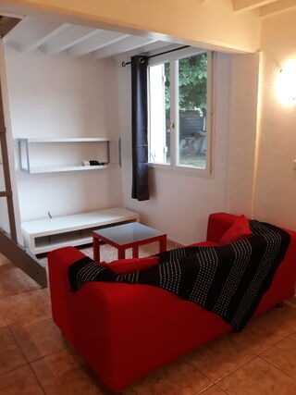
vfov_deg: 65.3
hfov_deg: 51.3
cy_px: 198
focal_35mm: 27
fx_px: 308
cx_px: 148
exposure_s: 1/50
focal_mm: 3.71
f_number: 1.7
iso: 200
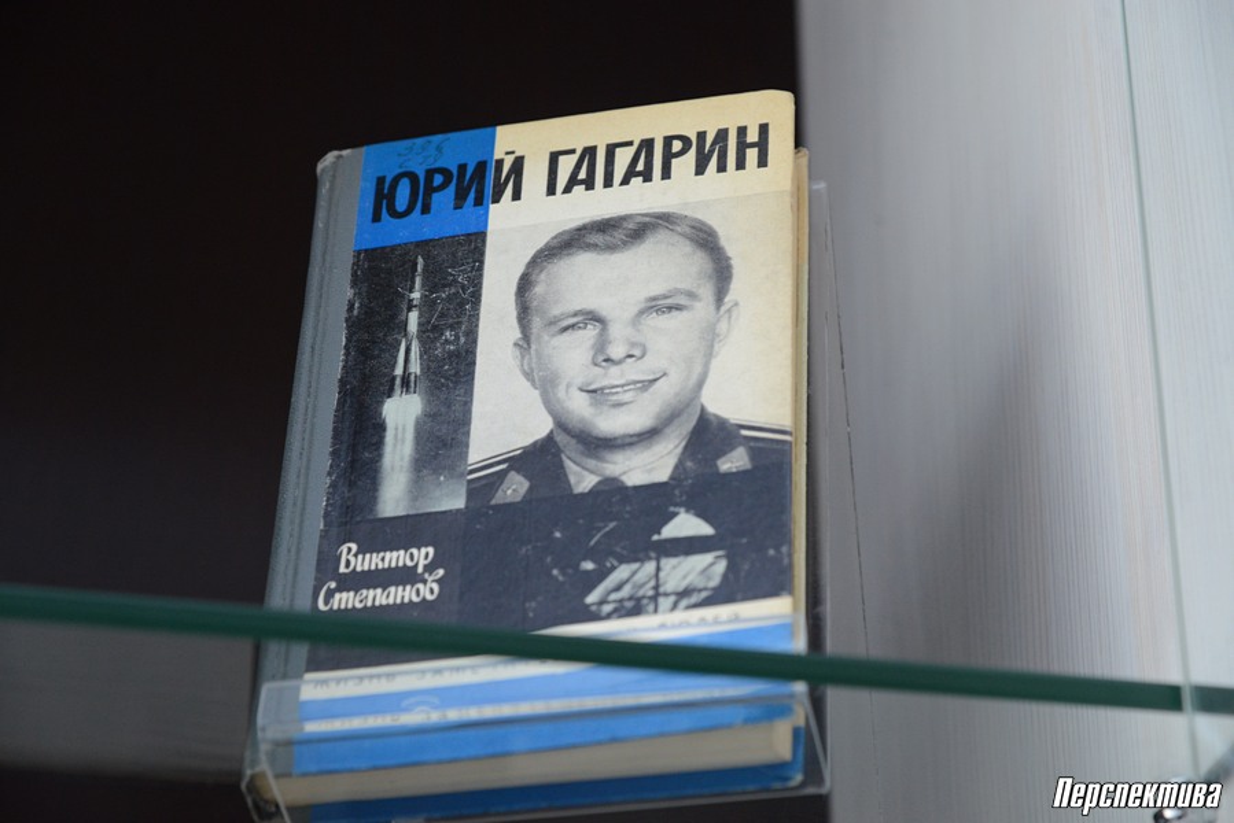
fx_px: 4114
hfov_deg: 17.1
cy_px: 412
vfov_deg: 11.4
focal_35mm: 120
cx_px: 617
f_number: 6.3
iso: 2000
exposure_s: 1/250
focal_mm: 120
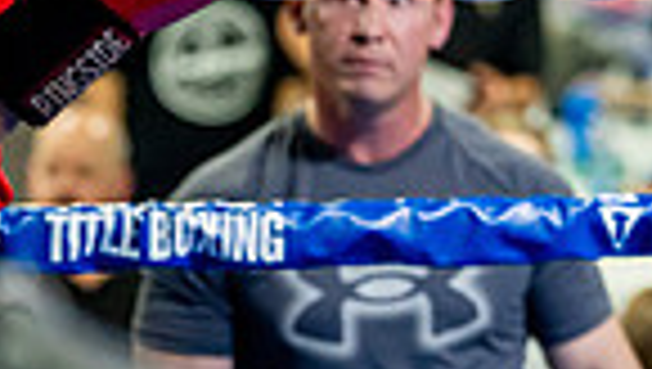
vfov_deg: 3.7
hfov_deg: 6.5
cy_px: 79
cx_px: 760
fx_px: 5730
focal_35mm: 331
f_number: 2
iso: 4000
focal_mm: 79
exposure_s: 1/1000
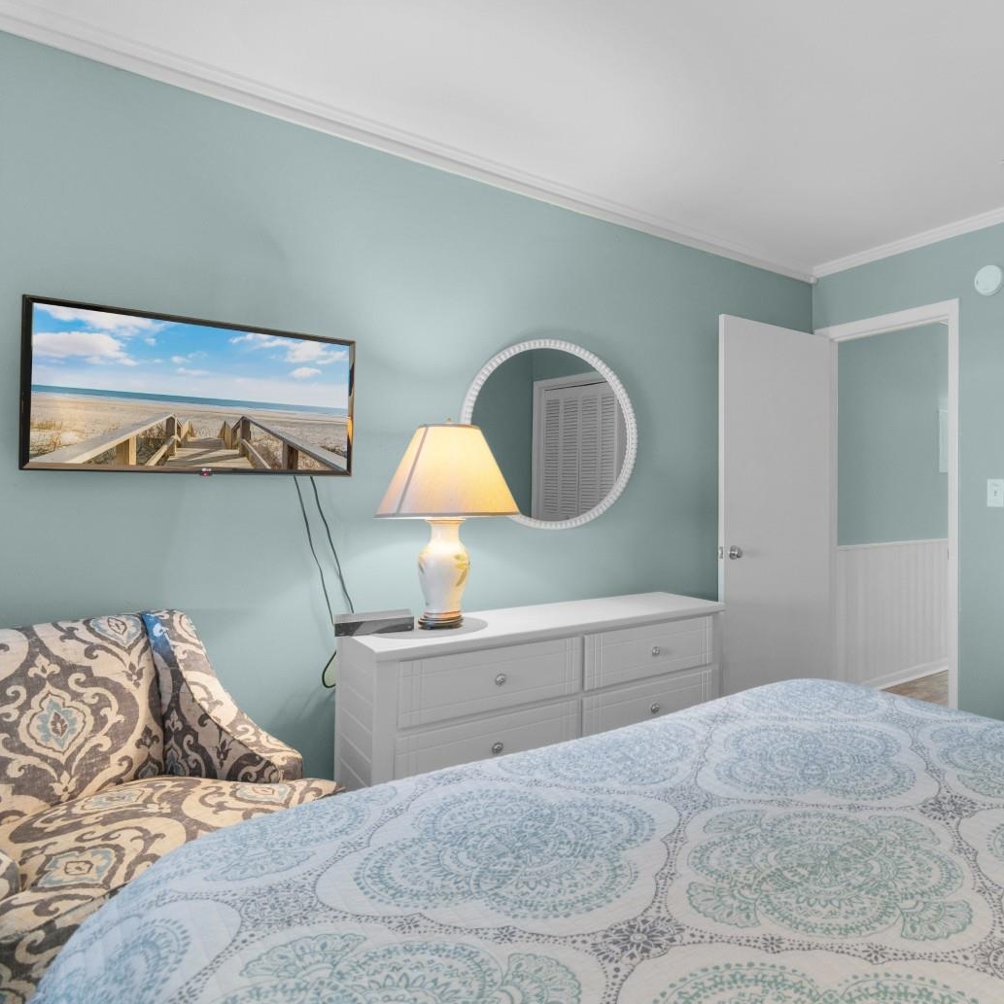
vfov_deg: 74.8
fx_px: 656
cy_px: 487
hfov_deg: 70.4
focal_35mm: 20
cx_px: 740
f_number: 4.5
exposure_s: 1
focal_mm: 10
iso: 100
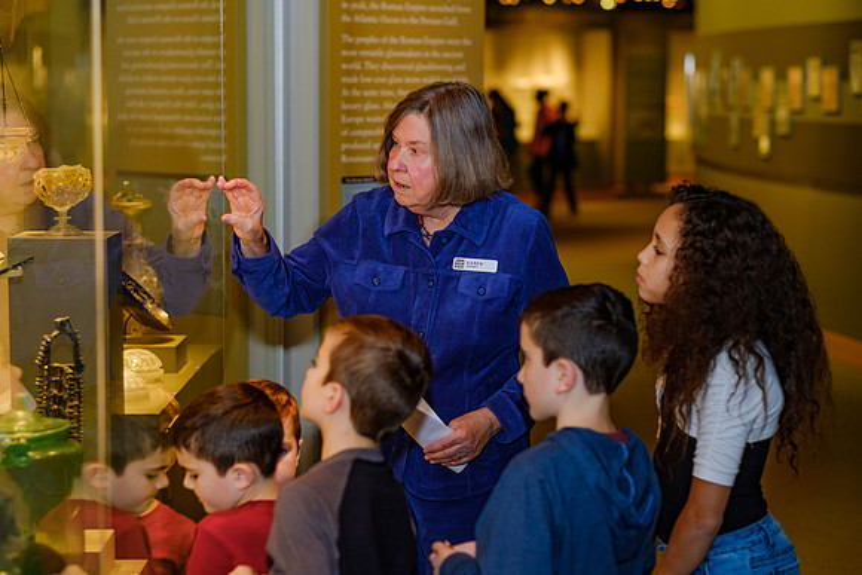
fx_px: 2067
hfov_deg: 23.6
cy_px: 287
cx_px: 424
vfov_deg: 15.8
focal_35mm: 86
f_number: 2
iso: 800
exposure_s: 1/125
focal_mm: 56
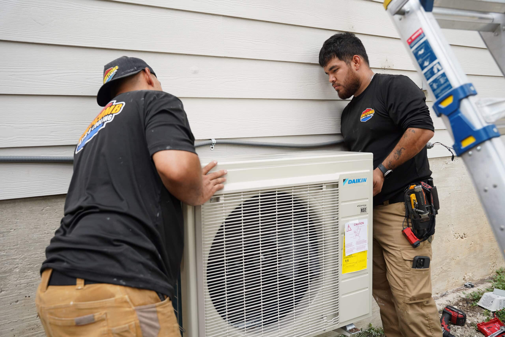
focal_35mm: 32
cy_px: 168
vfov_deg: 41.5
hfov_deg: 59.2
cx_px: 252
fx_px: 445
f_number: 4
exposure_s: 1/80
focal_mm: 31.7
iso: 100
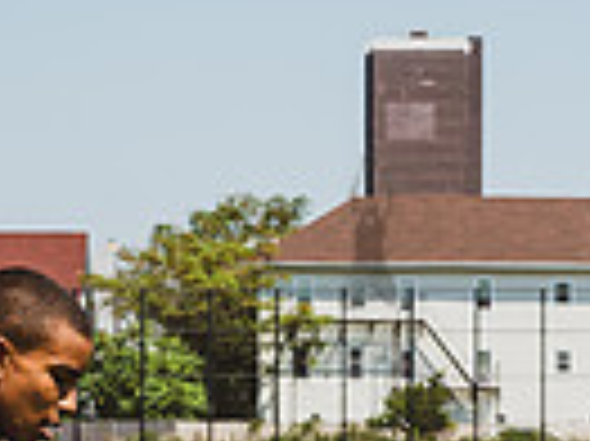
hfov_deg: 10.5
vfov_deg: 7.7
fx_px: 3218
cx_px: 325
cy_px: 654
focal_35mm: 189
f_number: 5
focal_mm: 40
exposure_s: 1/800
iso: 100
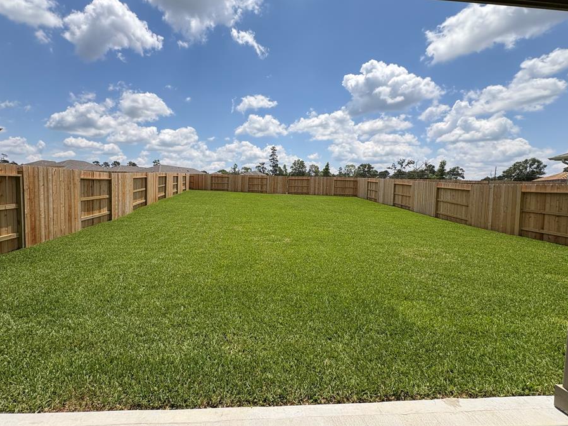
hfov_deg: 94.3
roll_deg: -0.8
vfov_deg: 78.0
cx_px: 262
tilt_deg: -3.3
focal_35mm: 16
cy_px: 202
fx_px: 263
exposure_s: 1/2674
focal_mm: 2.22
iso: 50
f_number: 2.2
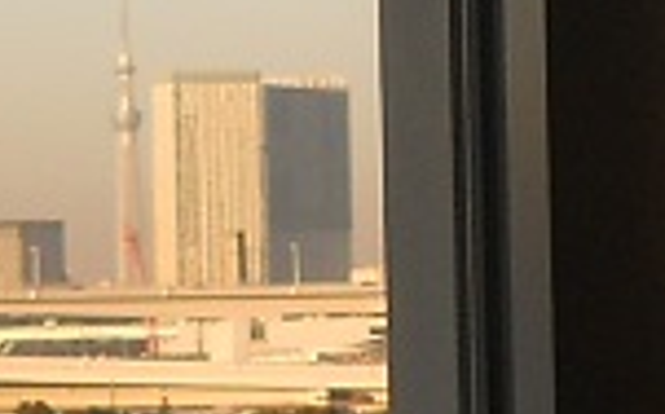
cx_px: 876
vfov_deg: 4.4
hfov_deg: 7.1
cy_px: 436
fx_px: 5340
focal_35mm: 295
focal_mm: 6.72
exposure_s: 1/400
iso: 80
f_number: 3.1
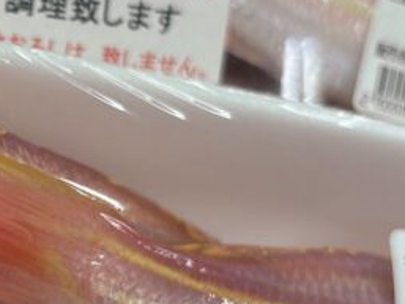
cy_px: 195
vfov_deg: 15.2
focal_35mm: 97
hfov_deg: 19.4
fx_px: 1135
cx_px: -35
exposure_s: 1/120
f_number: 1.6
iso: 100
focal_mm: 5.96
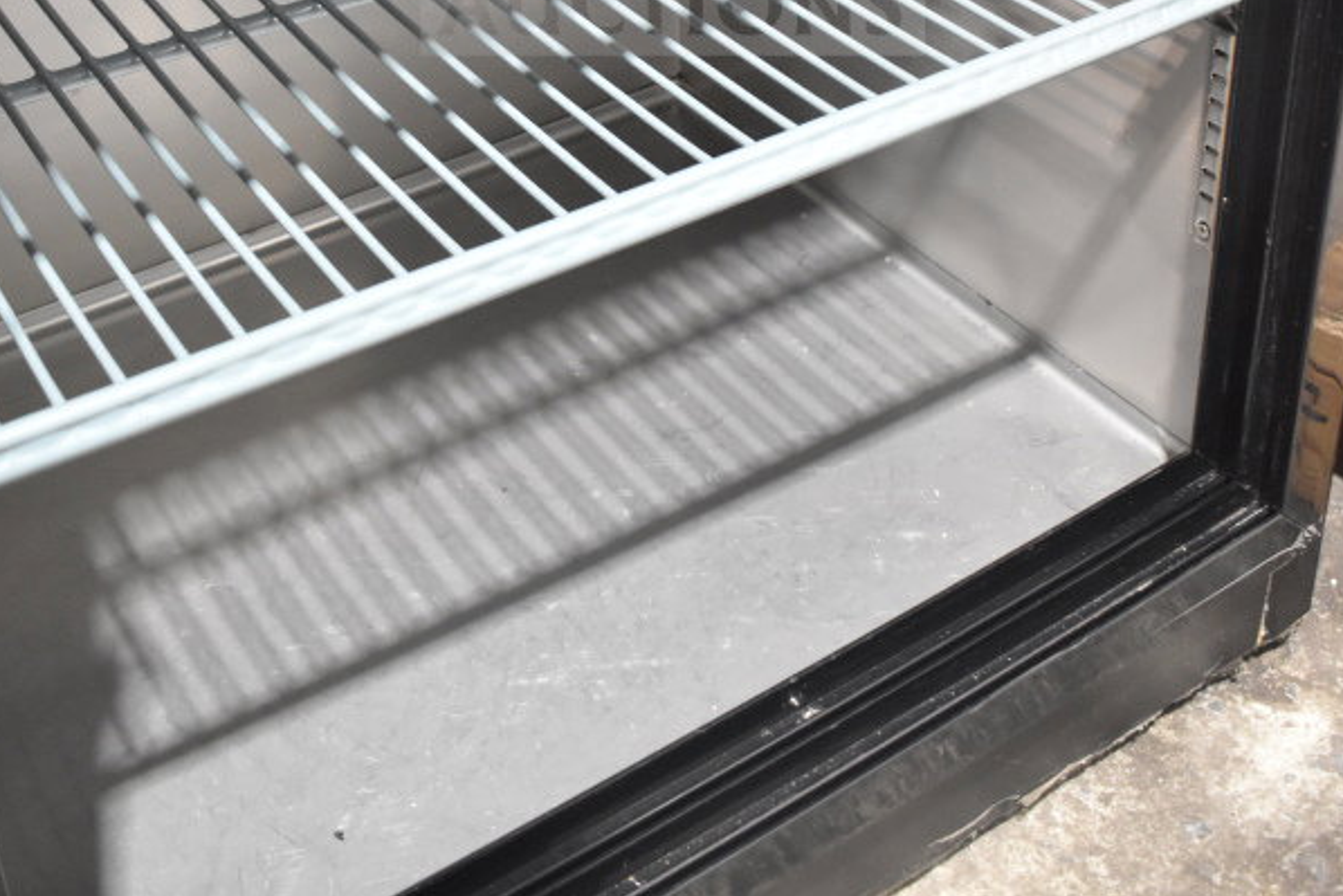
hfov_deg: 37.7
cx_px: 672
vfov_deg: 23.8
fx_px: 1969
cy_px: -122
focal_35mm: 53
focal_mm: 23
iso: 2800
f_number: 3.8
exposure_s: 1/40
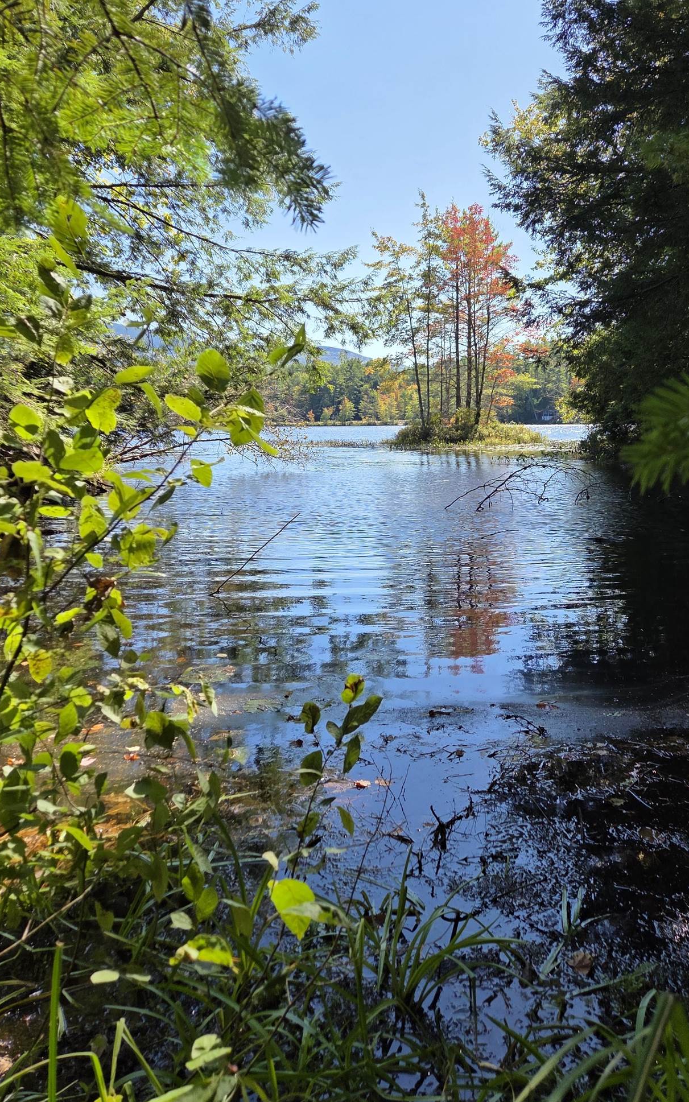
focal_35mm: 29
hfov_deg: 43.0
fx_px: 871
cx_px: 395
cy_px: 482
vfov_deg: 64.4
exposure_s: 1/2797
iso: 80
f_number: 1.8
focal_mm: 5.4
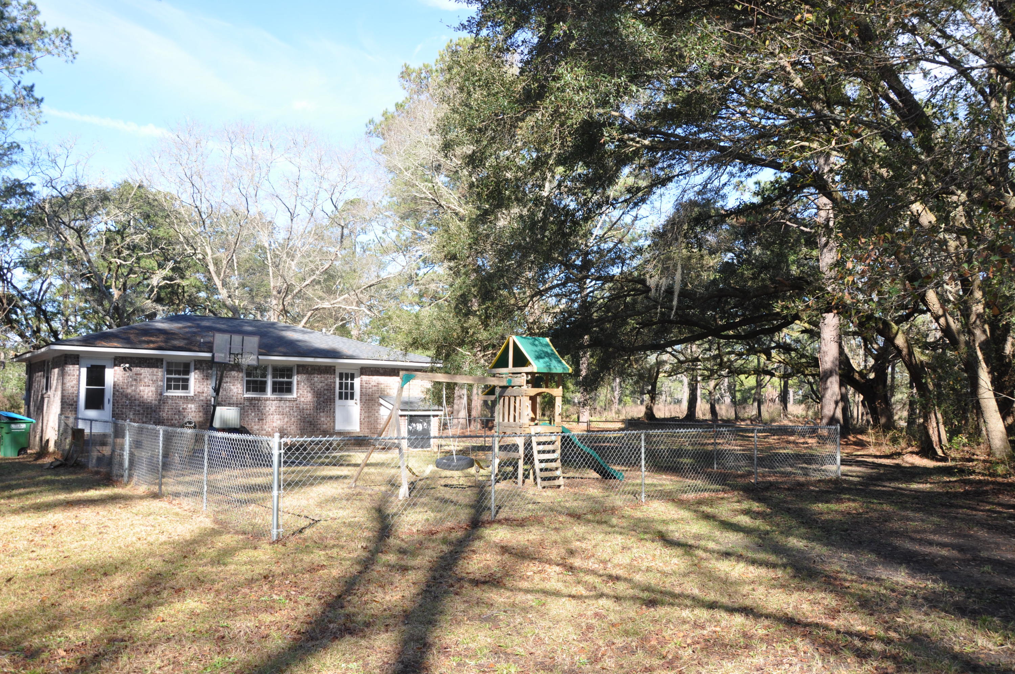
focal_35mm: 27
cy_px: 337
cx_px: 508
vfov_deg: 47.8
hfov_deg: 67.4
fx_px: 760
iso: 200
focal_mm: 18
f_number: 7.1
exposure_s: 1/200
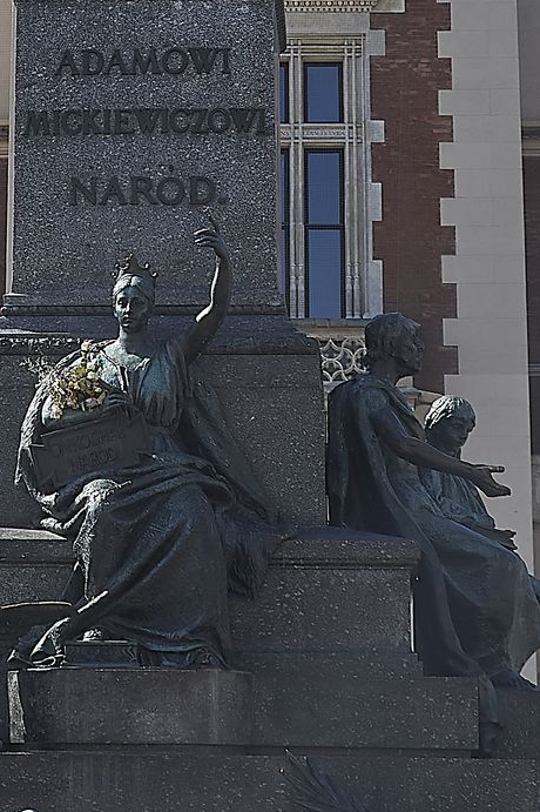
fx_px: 3130
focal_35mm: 139
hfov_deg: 9.8
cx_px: 89
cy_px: -240
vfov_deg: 14.2
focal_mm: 32
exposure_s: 1/250
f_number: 10
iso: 110
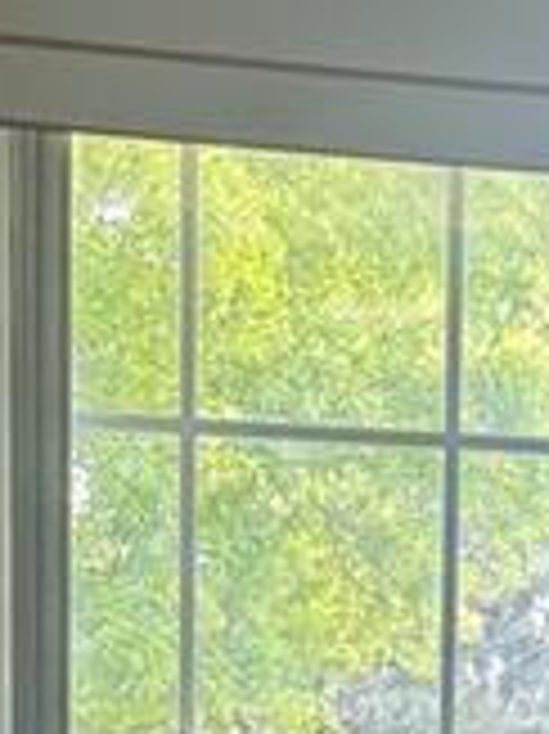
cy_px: 1081
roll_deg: +0.5
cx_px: 369
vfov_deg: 10.8
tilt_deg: -3.2
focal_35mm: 177
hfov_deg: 8.4
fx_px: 3748
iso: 125
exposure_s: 1/120
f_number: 1.78
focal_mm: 6.76
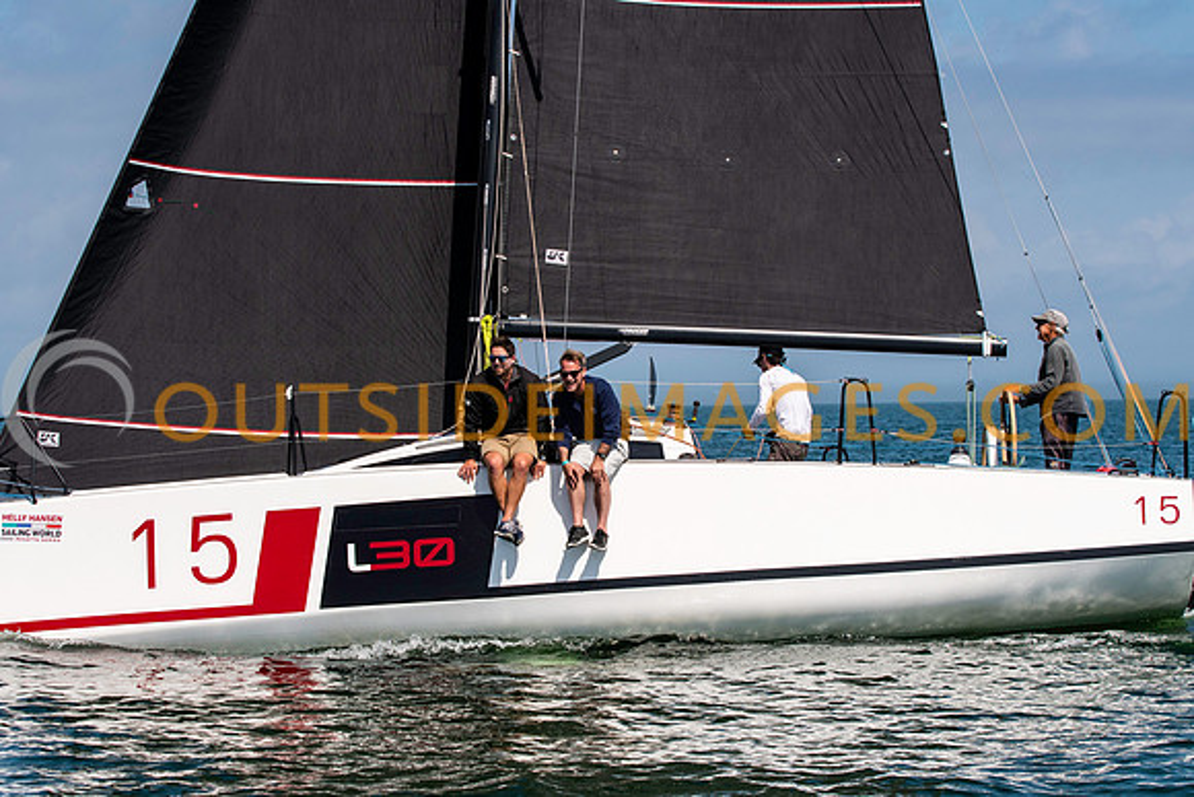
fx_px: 3981
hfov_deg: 17.1
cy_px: 398
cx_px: 597
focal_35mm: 120
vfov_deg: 11.4
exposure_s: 1/3200
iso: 200
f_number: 5
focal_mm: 80
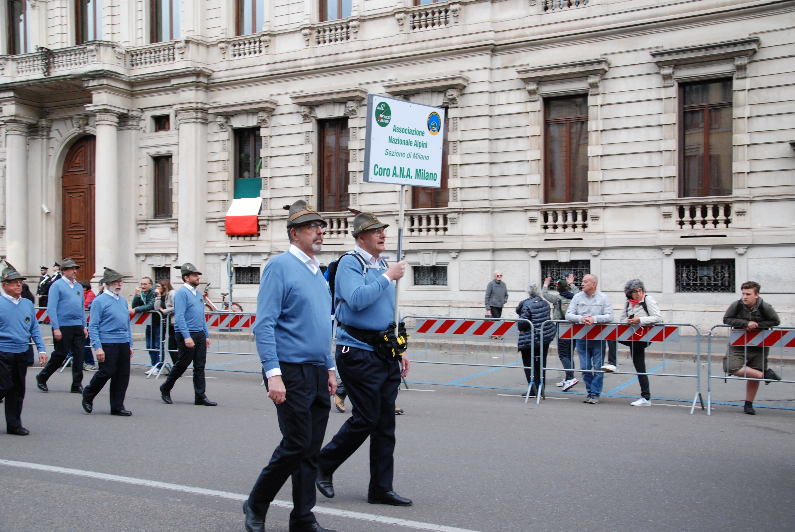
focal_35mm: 38
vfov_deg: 35.6
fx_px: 829
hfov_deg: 51.2
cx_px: 398
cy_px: 266
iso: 800
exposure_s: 1/160
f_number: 6.3
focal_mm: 25
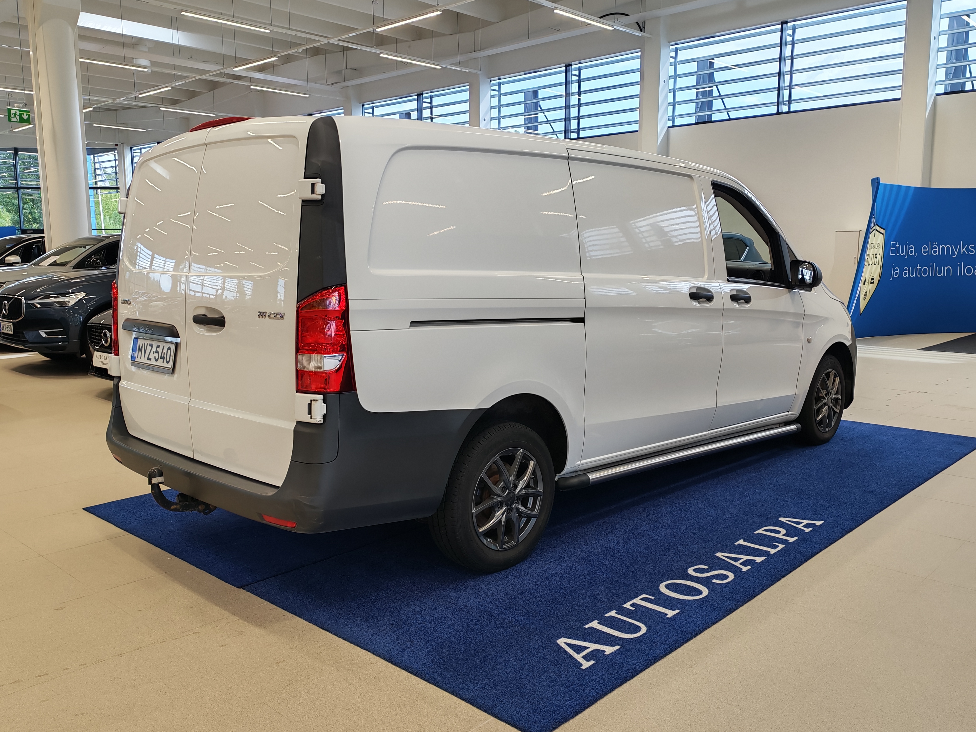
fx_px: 846
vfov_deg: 46.8
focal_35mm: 30
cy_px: 366
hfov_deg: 60.0
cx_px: 488
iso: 100
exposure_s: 1/100
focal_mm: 6.12
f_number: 1.9
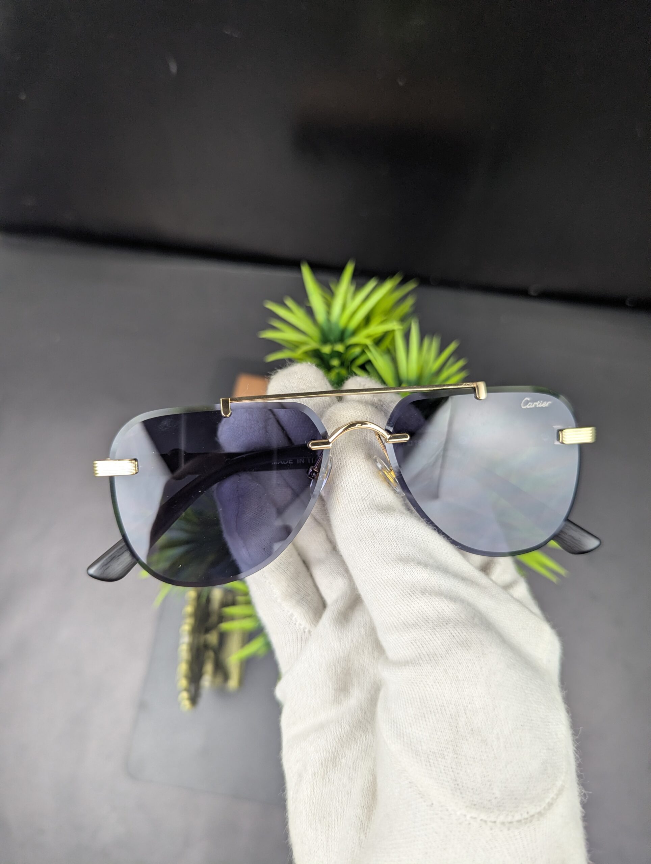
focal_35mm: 24
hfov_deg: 56.9
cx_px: 326
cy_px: 432
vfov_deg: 71.5
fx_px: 600
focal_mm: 6.81
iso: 59
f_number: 1.85
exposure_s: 1/50
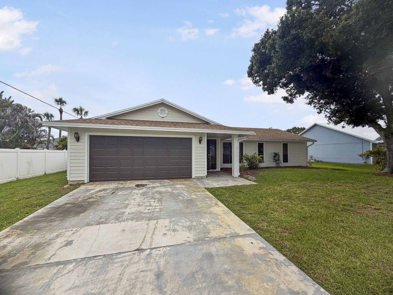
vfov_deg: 85.7
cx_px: 196
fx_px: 159
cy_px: 148
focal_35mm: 14
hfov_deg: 102.1
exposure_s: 1/750
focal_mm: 2.22
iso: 25
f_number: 2.2
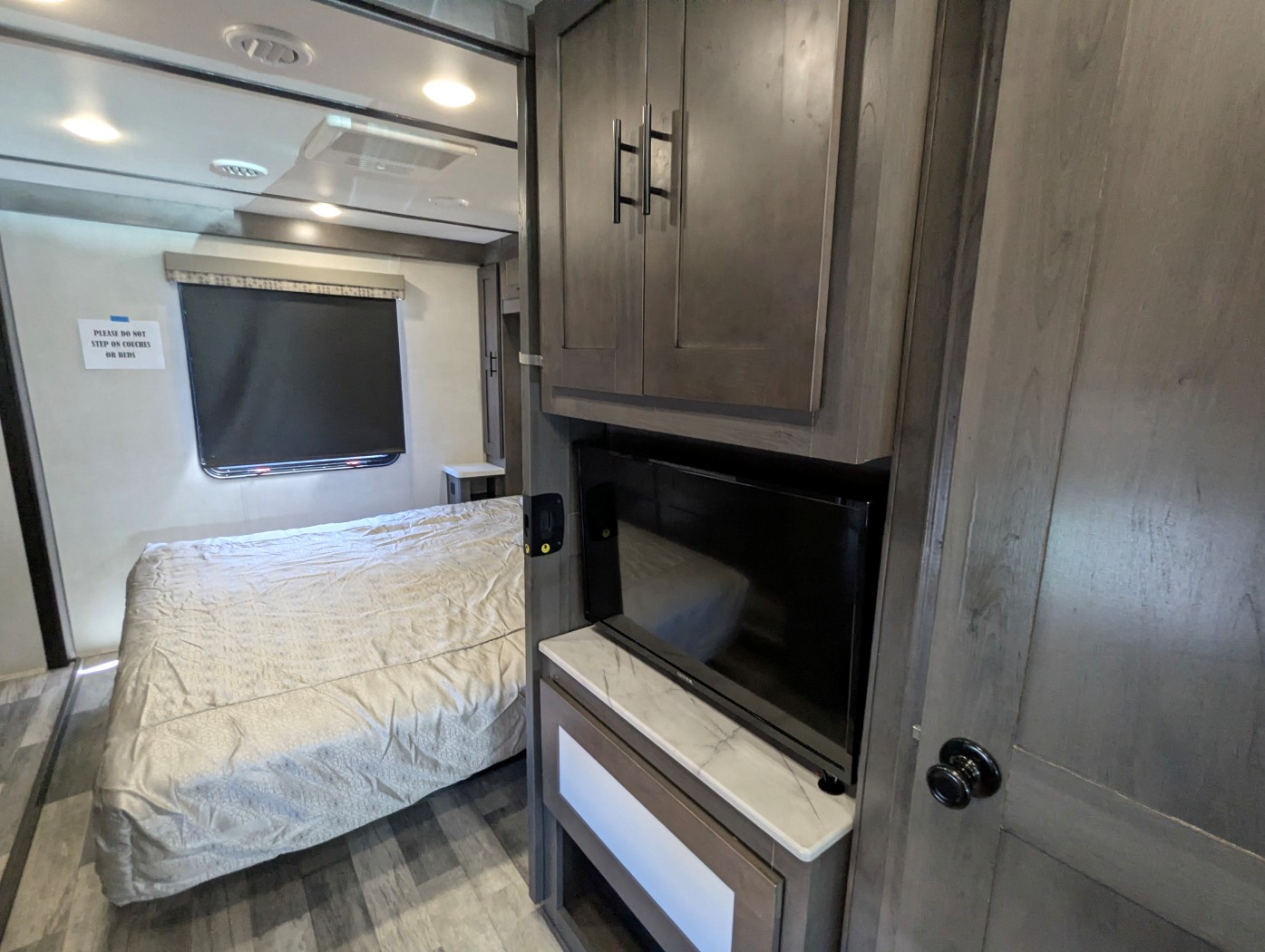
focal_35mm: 16
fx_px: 585
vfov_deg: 78.2
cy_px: 476
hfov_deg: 94.4
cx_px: 632
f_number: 2.2
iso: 291
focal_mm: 2.35
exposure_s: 1/43.2
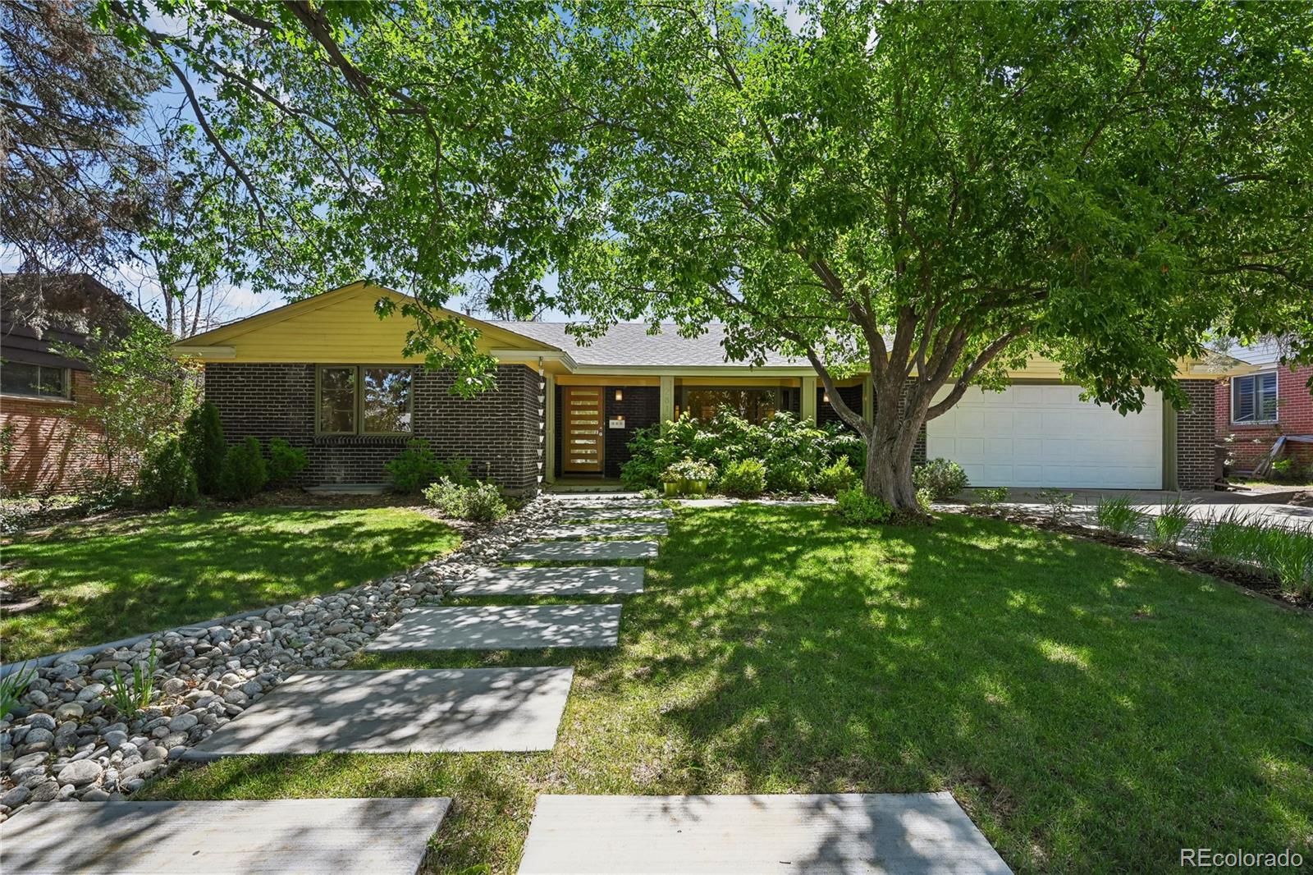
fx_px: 656
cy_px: 438
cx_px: 656
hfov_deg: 90.0
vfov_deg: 67.4
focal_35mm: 18
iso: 400
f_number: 10
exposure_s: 1/160
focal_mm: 18
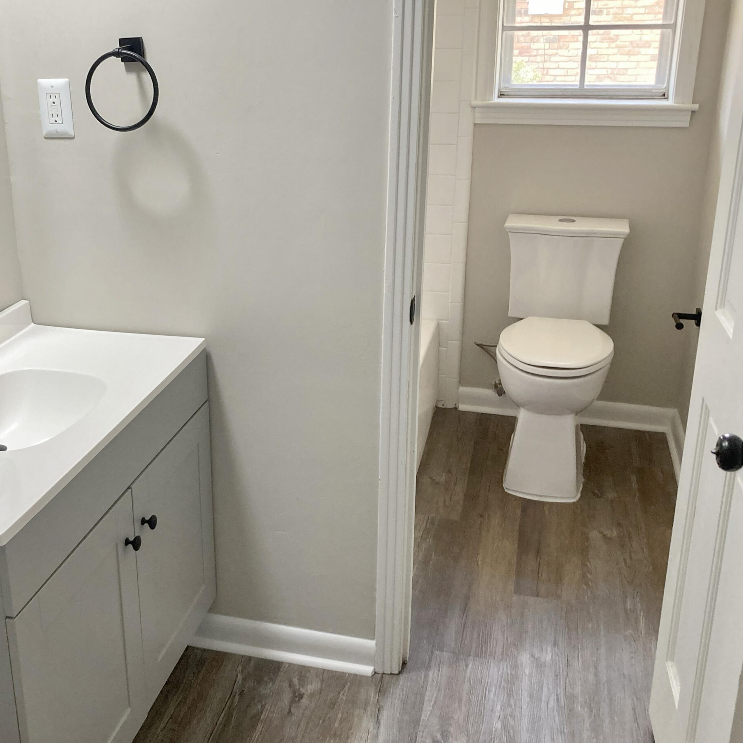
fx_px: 996
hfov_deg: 40.4
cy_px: 347
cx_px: 243
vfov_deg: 40.9
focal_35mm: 41
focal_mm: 3.99
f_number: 1.8
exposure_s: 1/60
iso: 100
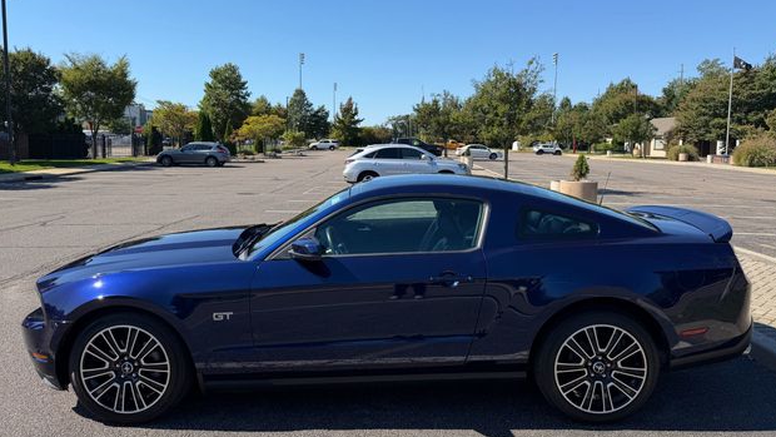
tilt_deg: -6.3
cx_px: 393
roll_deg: -1.0
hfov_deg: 69.8
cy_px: 193
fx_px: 556
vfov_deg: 42.8
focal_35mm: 27
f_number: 1.78
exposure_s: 1/3584
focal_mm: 6.76
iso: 80
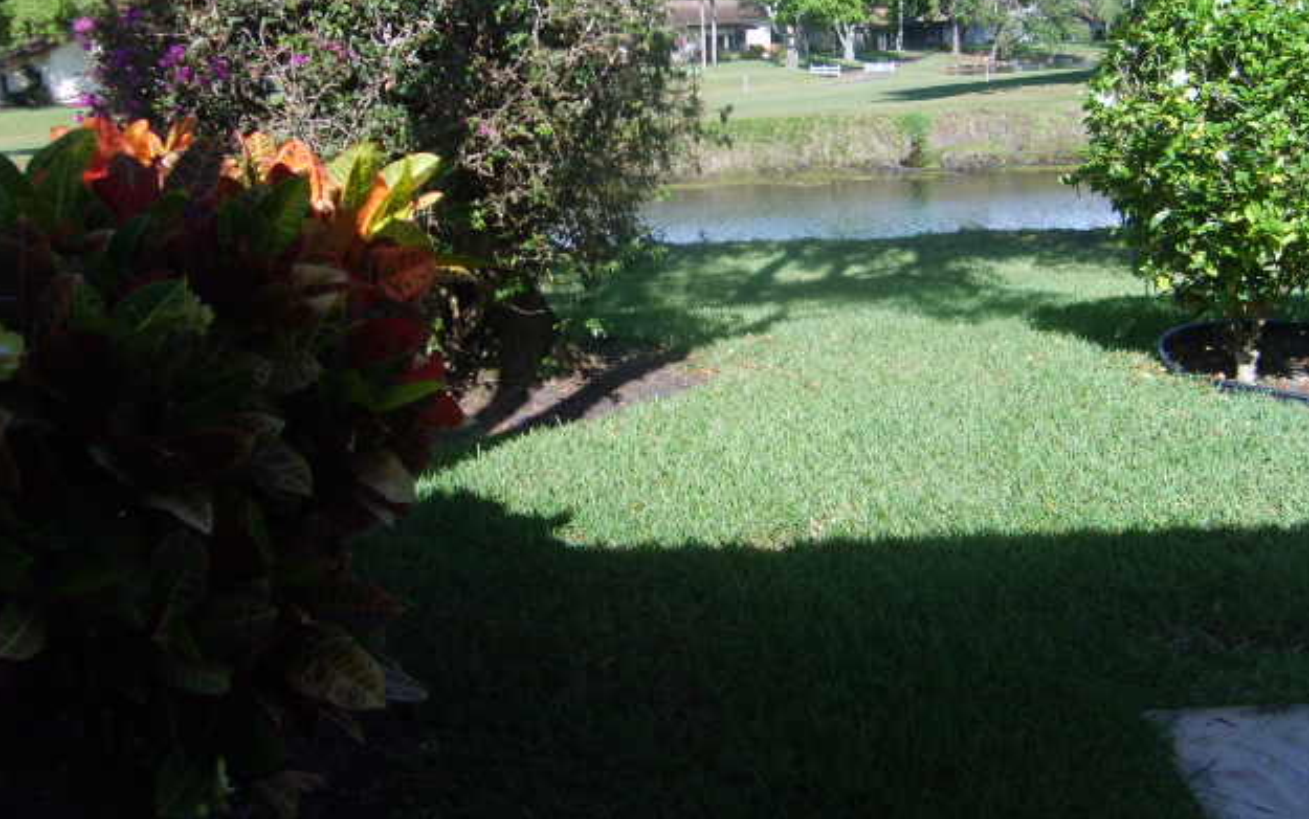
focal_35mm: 38
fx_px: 1356
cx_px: 653
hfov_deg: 51.5
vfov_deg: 33.5
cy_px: 335
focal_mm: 5.8
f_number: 2.8
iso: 50
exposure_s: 1/500
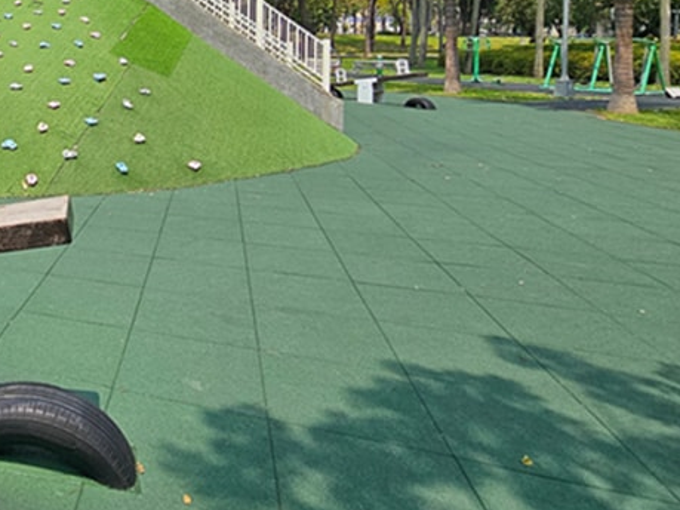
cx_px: -31
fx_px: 570
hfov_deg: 48.2
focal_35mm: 29
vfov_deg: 43.9
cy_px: 49
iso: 50
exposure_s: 1/3084
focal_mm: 2.2
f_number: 2.2
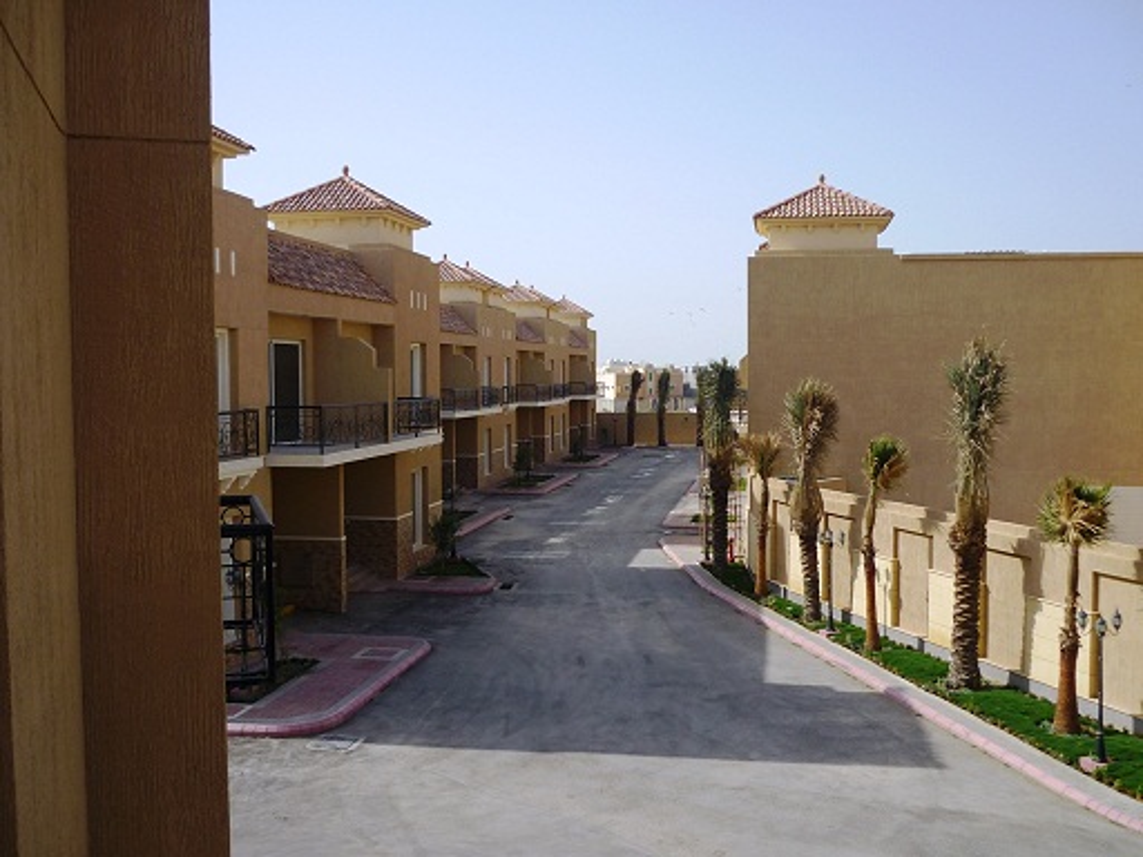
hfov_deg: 55.4
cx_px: 572
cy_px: 428
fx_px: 1090
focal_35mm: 33
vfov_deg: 42.9
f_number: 8
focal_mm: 5.5
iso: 80
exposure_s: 1/200
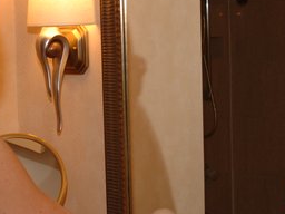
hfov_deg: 19.4
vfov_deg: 14.6
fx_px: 832
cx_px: 134
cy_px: 95
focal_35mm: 101
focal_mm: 28
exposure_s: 1/60
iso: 400
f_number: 5.6
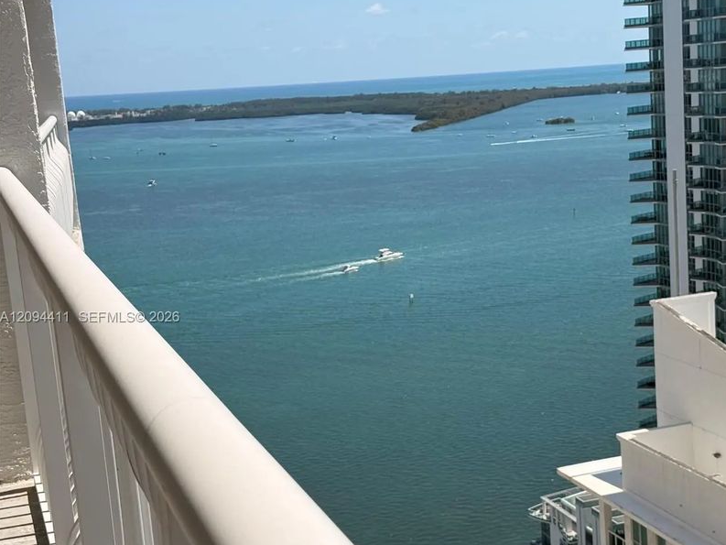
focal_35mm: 62
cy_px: 318
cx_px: 466
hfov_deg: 31.0
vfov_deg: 23.6
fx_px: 1301
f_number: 1.78
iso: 100
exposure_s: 1/11364
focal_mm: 6.76
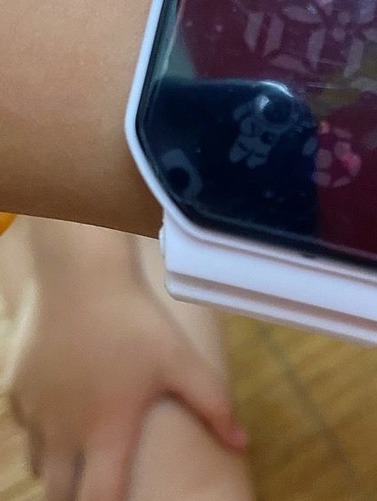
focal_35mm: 56
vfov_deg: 34.3
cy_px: 239
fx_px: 812
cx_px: 305
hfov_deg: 25.6
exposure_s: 1/60
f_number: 1.8
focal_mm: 4.25
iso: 500
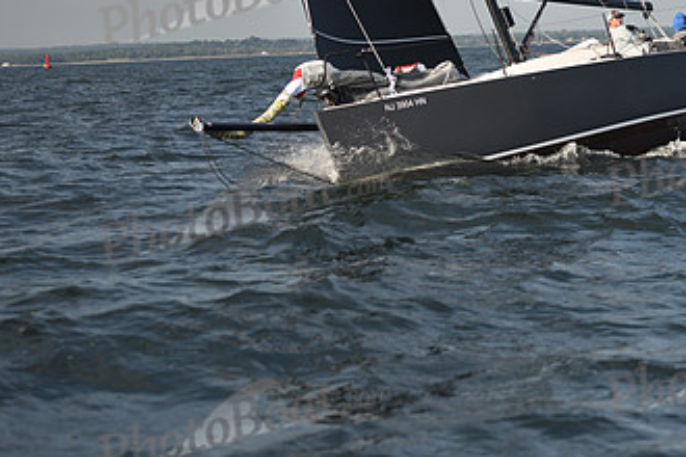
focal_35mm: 123
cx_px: 501
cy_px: 74
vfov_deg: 11.1
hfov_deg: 16.6
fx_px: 2344
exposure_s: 1/2000
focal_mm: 70
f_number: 2.8
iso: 250
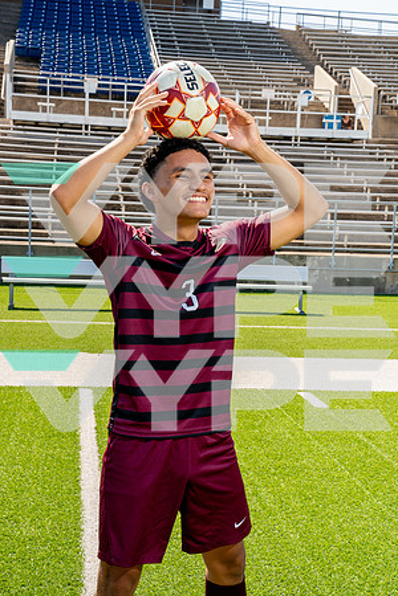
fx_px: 962
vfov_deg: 34.5
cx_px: 199
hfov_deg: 23.4
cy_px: 298
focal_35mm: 58
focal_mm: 58
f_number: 11
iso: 320
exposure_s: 1/250
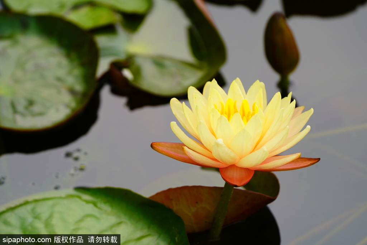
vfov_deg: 3.7
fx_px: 3782
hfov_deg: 5.6
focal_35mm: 371
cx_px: 184
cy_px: 122
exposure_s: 1/1600
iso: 400
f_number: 6.3
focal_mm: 371
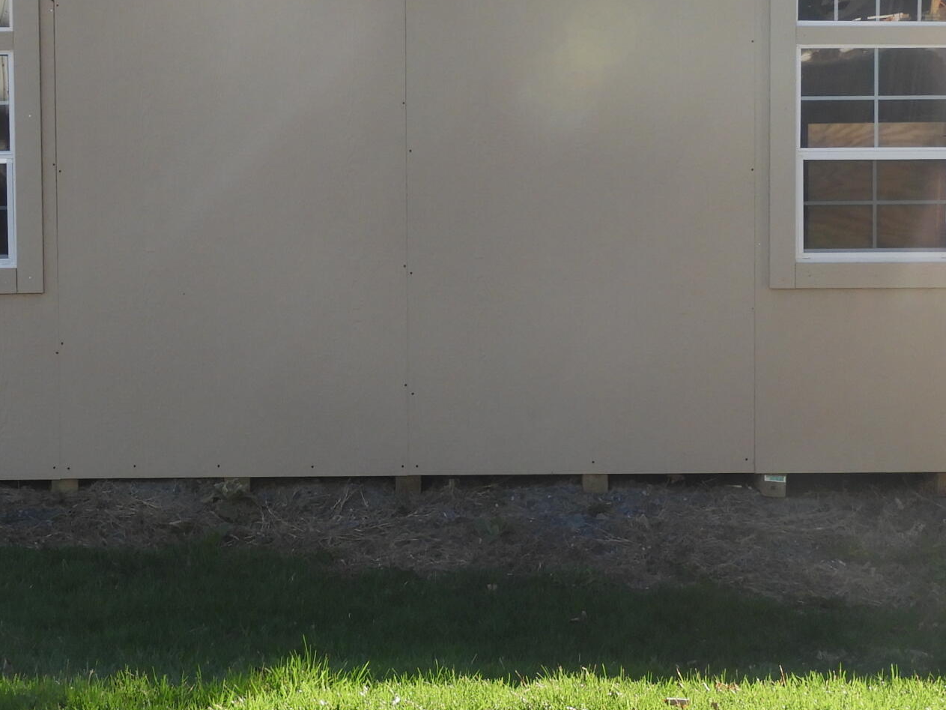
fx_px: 2596
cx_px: 488
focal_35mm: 95
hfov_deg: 20.7
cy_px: 167
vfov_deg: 15.5
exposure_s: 1/320
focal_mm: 7.2
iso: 100
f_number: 3.8
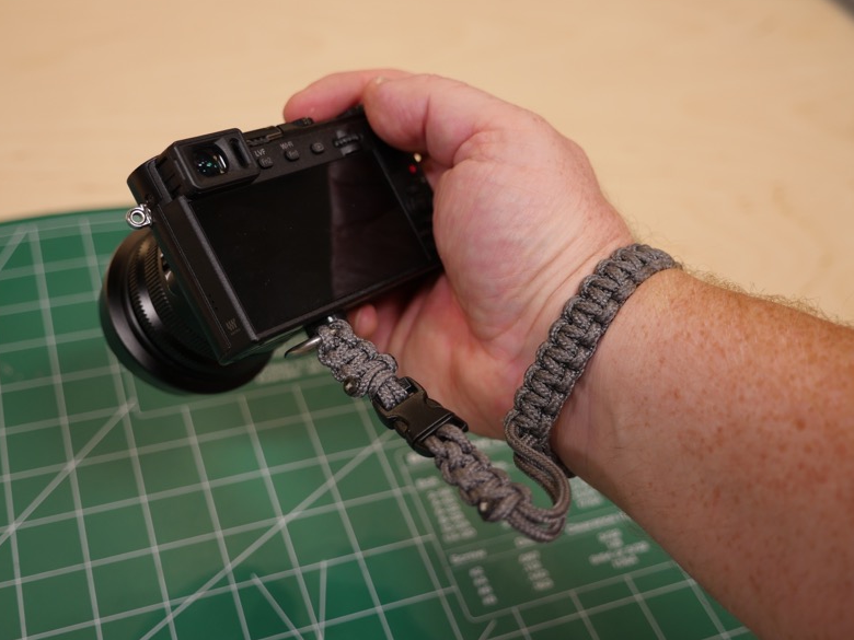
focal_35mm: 41
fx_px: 1011
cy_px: 321
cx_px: 425
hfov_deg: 45.8
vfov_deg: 35.1
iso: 250
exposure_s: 1/60
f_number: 2.8
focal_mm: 20
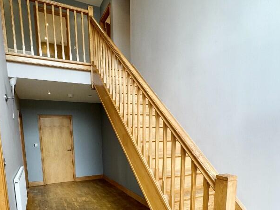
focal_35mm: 24
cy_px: 165
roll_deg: +1.1
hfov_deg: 71.4
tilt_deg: -8.4
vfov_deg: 53.4
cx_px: 126
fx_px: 194
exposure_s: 1/100
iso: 160
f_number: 2.2
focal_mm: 2.22
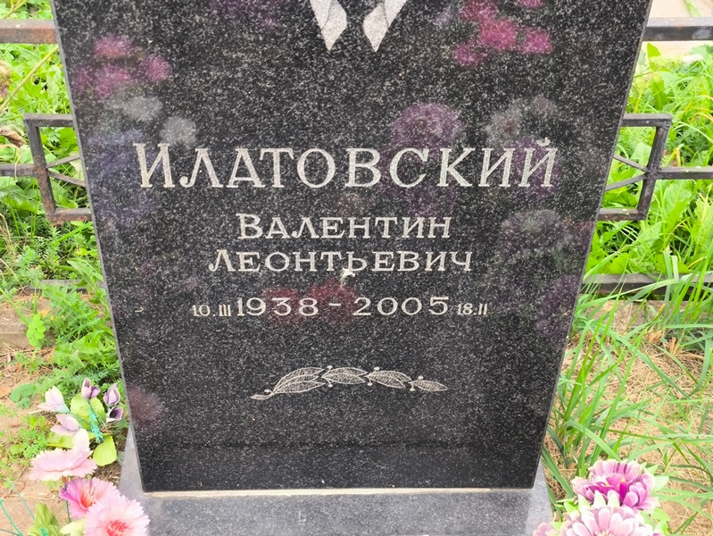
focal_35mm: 50
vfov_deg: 29.1
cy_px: 268
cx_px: 356
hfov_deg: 38.2
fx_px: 1030
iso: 64
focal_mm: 4.71
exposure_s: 1/60
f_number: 1.7
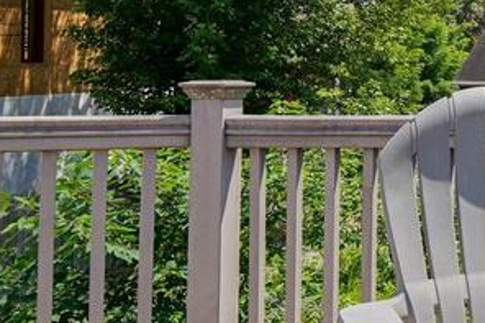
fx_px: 983
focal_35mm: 73
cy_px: 61
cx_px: 842
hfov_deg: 20.6
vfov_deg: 18.5
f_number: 6.3
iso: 100
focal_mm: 10
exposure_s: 1/160
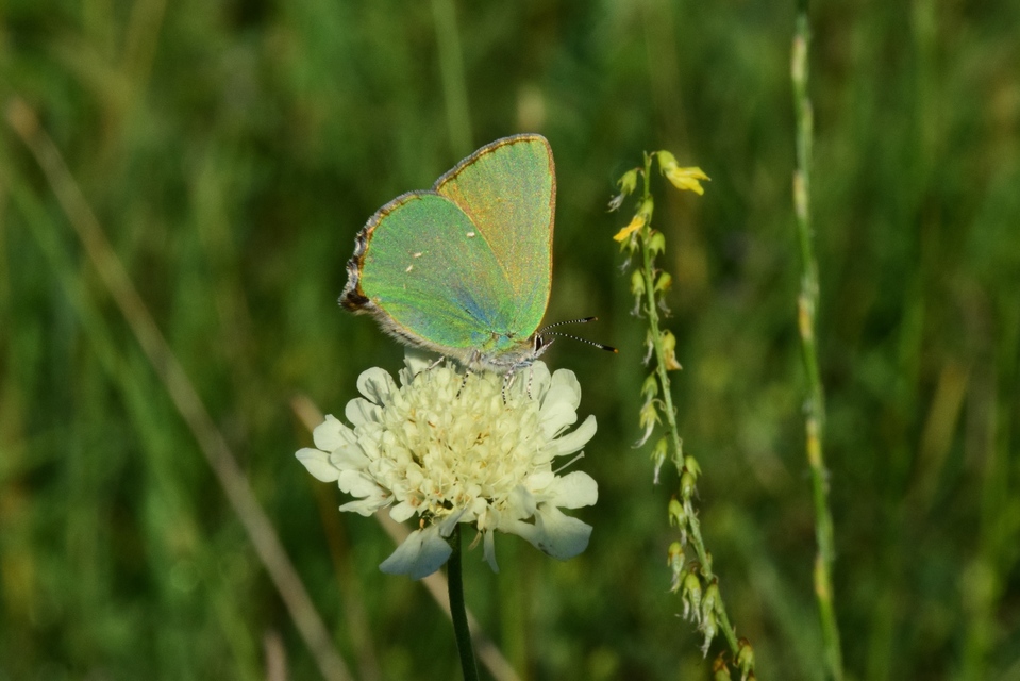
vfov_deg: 6.5
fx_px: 5951
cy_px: 340
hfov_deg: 9.8
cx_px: 510
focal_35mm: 210
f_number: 29
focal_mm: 140
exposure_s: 1/640
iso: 1250
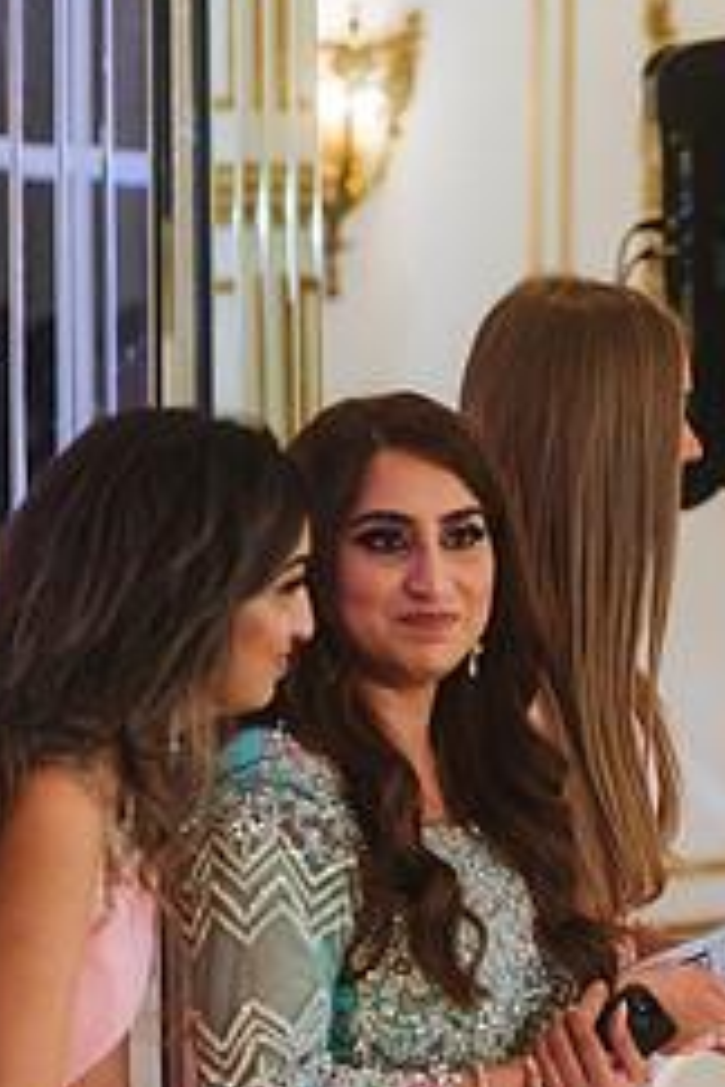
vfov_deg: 7.2
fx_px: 8639
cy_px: 660
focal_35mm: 286
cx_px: 1096
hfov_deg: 4.8
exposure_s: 1/160
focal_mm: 120
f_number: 2.8
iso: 2000
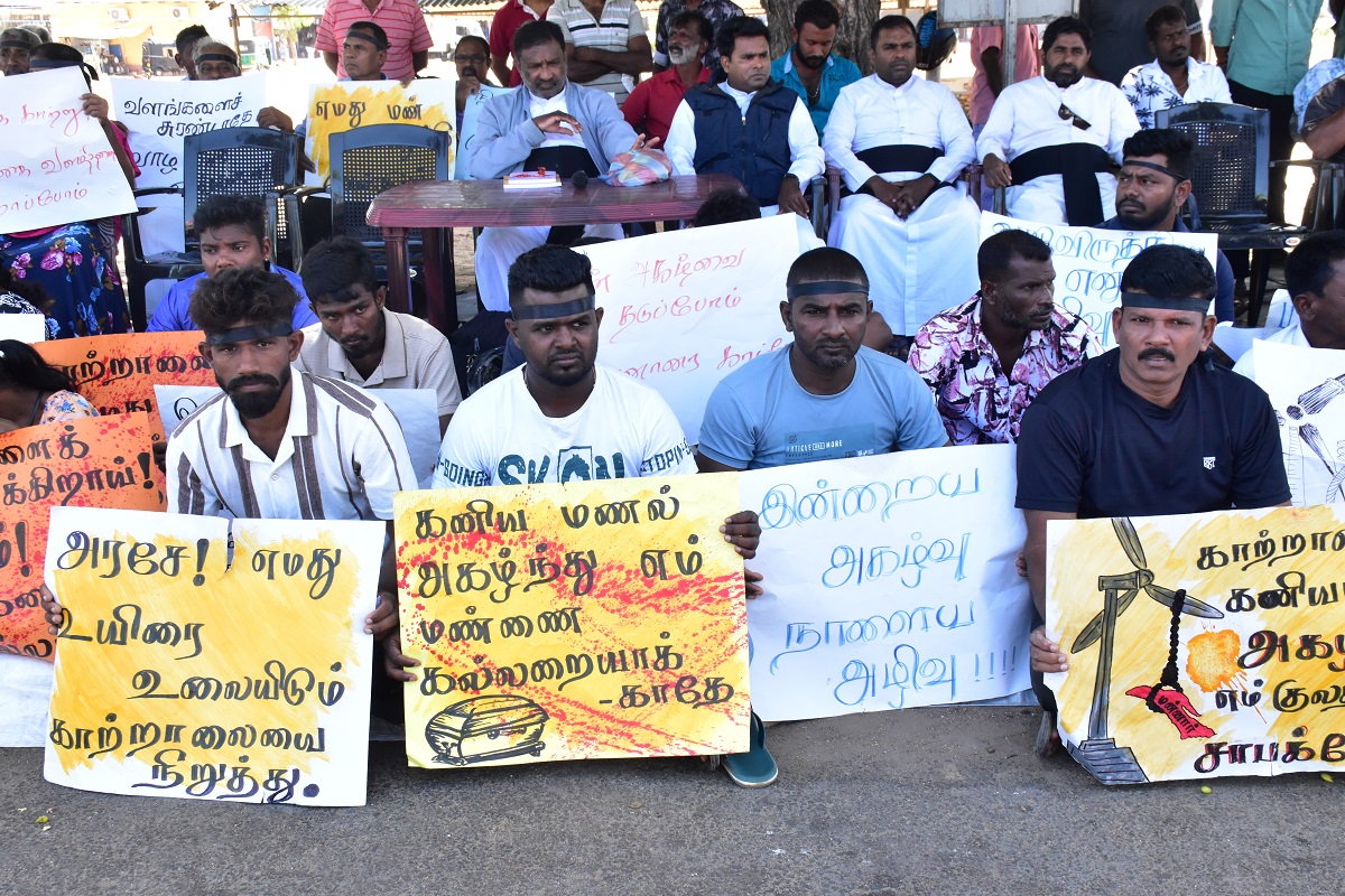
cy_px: 448
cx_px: 672
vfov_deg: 34.2
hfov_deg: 49.6
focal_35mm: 39
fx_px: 1457
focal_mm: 26
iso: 2000
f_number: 11
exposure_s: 1/200
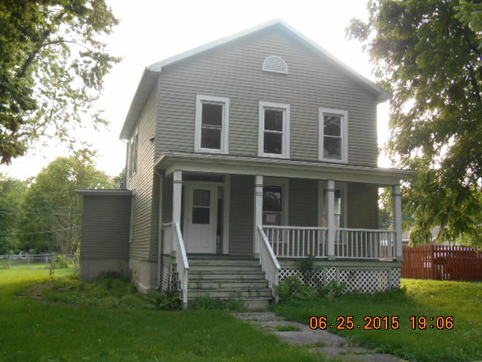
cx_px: 241
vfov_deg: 35.1
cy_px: 181
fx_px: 571
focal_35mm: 41
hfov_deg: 45.8
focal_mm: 7.2
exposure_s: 1/250
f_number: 3.9
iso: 320
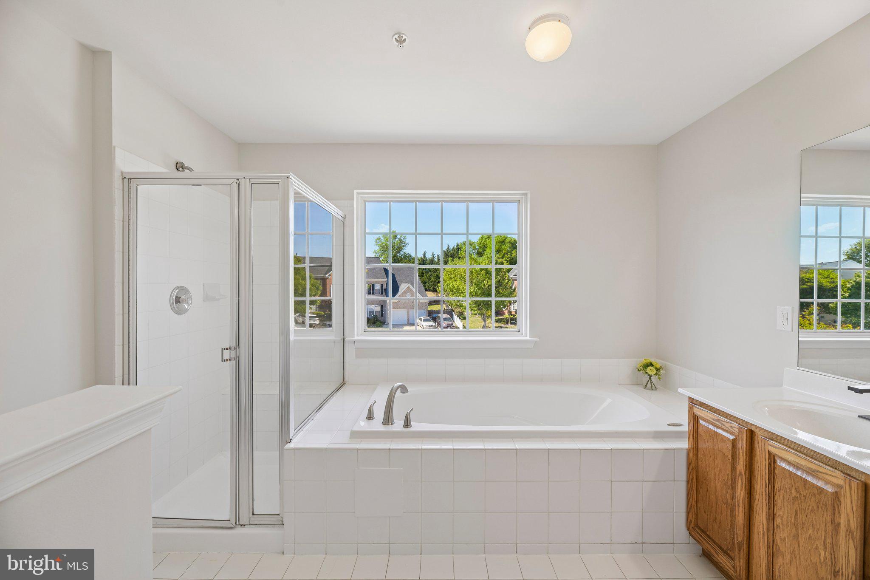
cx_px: 435
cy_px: 290
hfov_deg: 104.3
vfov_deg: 81.2
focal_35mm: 14
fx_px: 338
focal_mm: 14
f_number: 8
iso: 100
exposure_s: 1/40
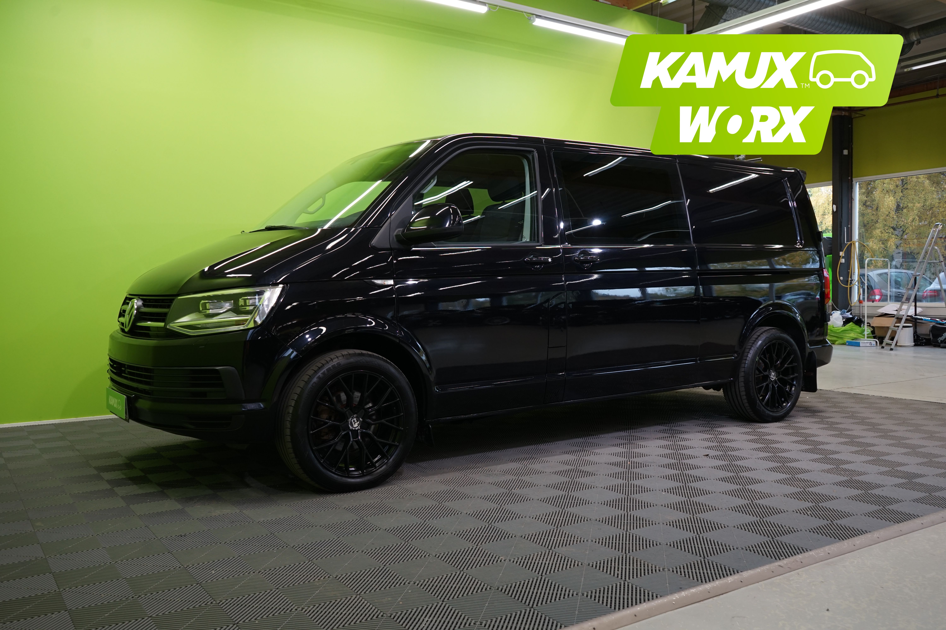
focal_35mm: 30
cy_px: 315
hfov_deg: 61.9
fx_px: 788
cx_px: 473
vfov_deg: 43.6
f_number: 6.3
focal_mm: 30
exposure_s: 1/30
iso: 640
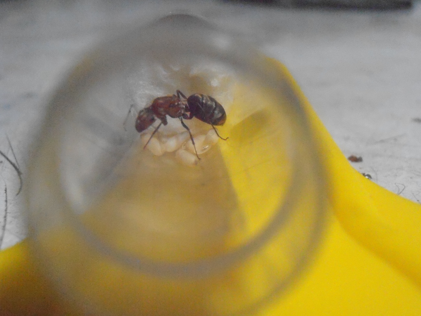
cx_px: 210
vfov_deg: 38.7
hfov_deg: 50.1
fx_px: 450
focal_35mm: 37
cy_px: 158
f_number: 3.9
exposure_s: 1/15
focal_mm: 6.61
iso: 1250
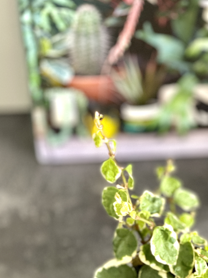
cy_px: 217
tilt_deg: -49.1
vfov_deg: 17.6
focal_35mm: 111
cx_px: 167
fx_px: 889
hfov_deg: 13.3
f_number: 2.2
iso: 400
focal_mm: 7.5
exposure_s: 1/31
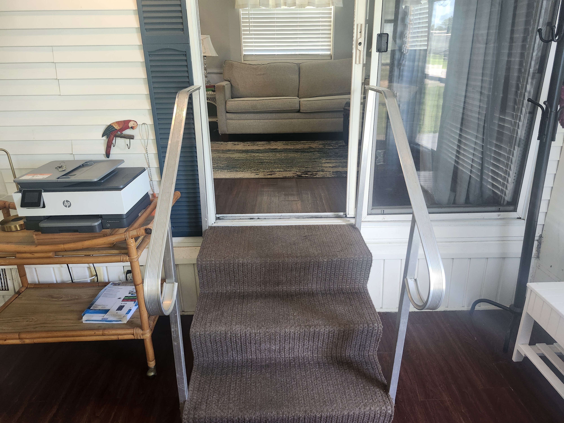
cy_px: 212
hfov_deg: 73.9
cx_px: 282
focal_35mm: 23
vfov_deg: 58.9
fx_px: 375
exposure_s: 1/120
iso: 320
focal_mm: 5.54
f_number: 1.8
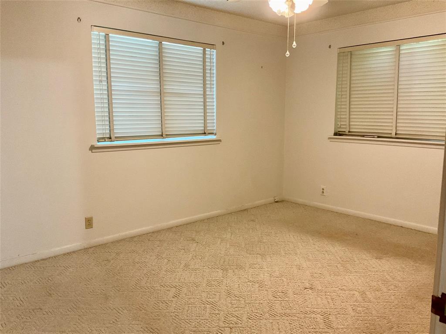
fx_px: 374
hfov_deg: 61.7
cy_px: 167
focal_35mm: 29
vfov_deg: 48.2
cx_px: 223
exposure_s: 1/60
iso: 250
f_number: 1.8
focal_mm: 3
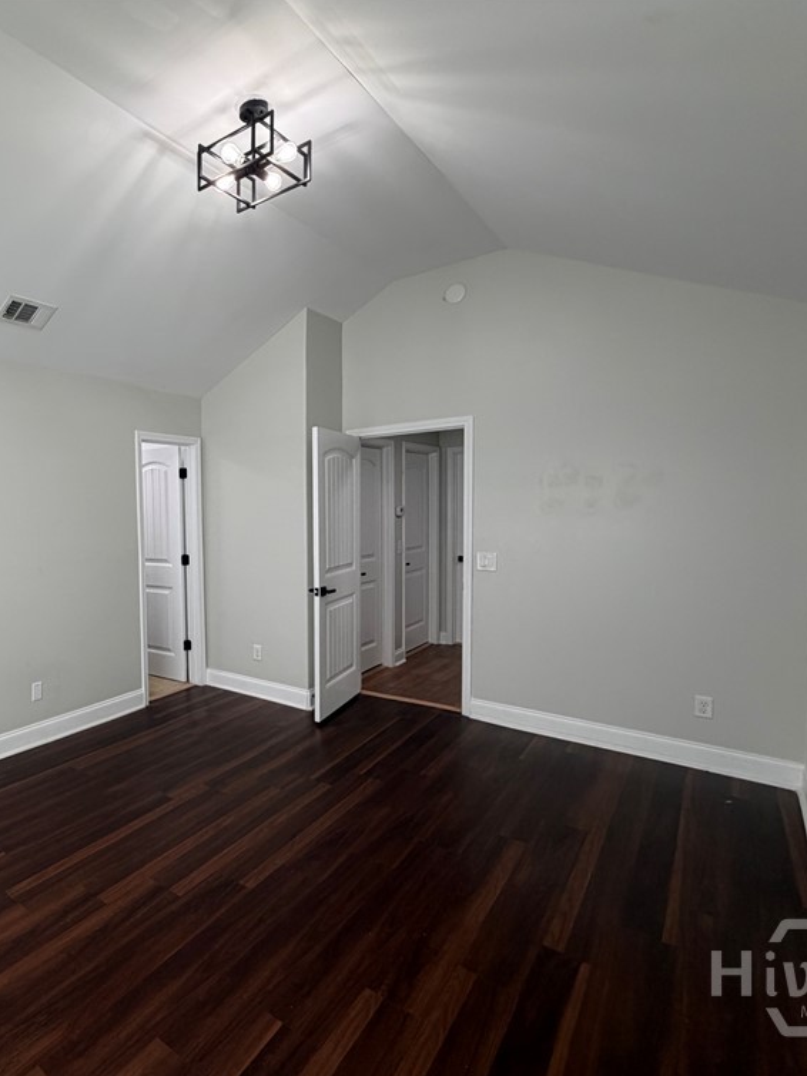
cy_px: 540
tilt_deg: -3.7
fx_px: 591
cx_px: 177
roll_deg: +1.5
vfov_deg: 84.7
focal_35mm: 19
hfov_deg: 63.5
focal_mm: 2.22
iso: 125
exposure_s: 1/120
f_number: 2.2
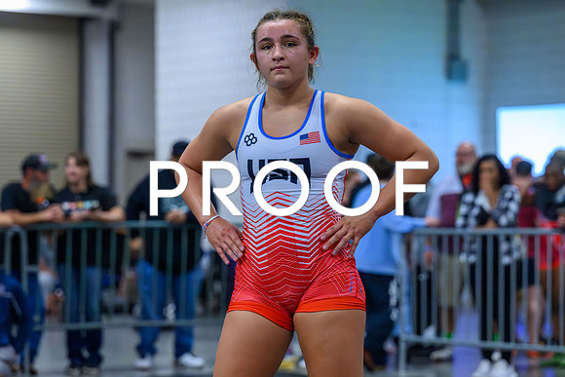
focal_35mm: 124
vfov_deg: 11.1
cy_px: 189
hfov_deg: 16.5
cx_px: 261
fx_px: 1945
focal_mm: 115
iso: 20000
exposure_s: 1/800
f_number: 4
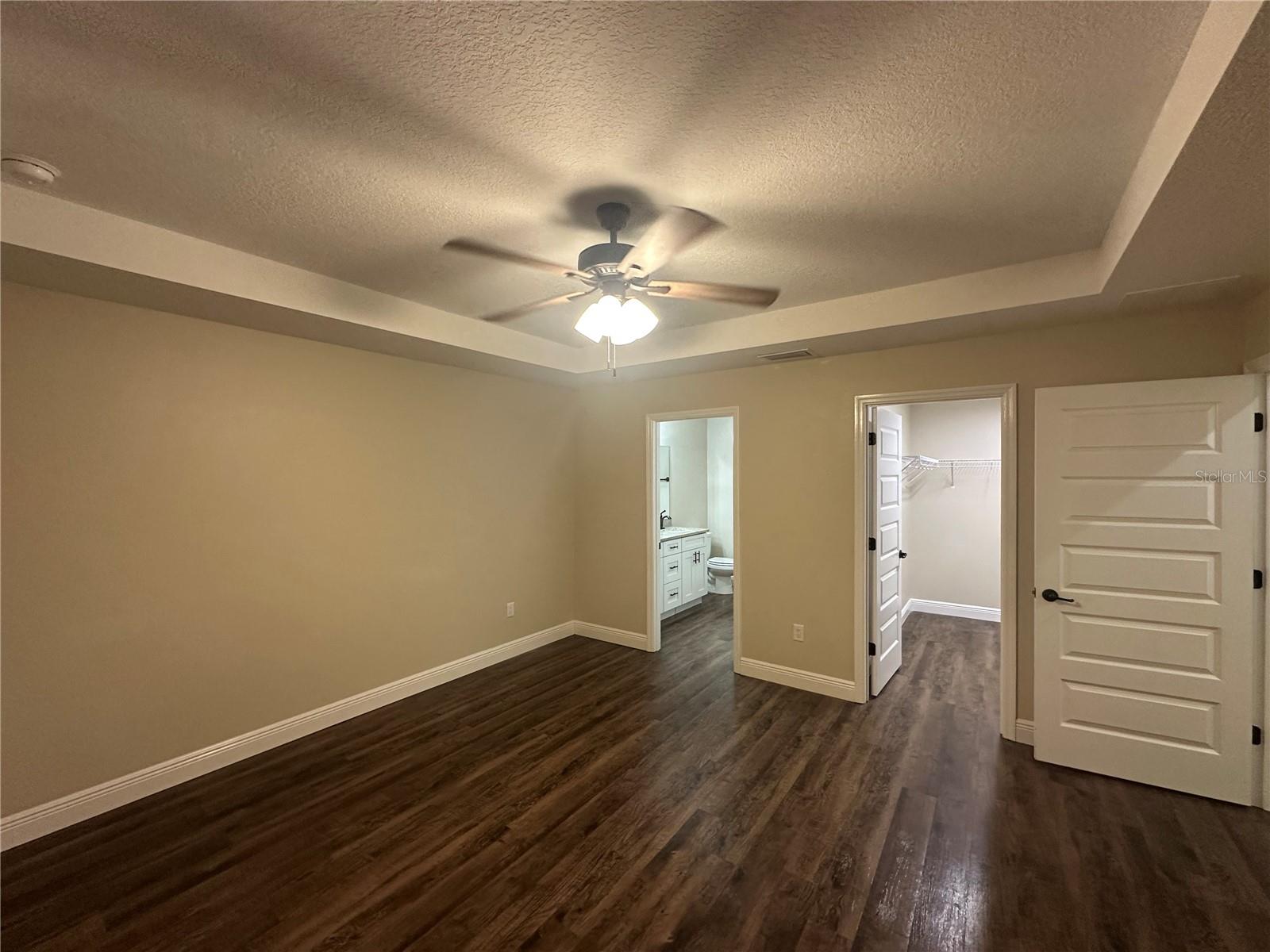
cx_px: 635
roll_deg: +0.1
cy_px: 476
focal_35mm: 14
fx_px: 514
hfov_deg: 102.1
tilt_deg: +0.4
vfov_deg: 85.7
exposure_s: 1/60
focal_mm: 2.22
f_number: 2.2
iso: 200
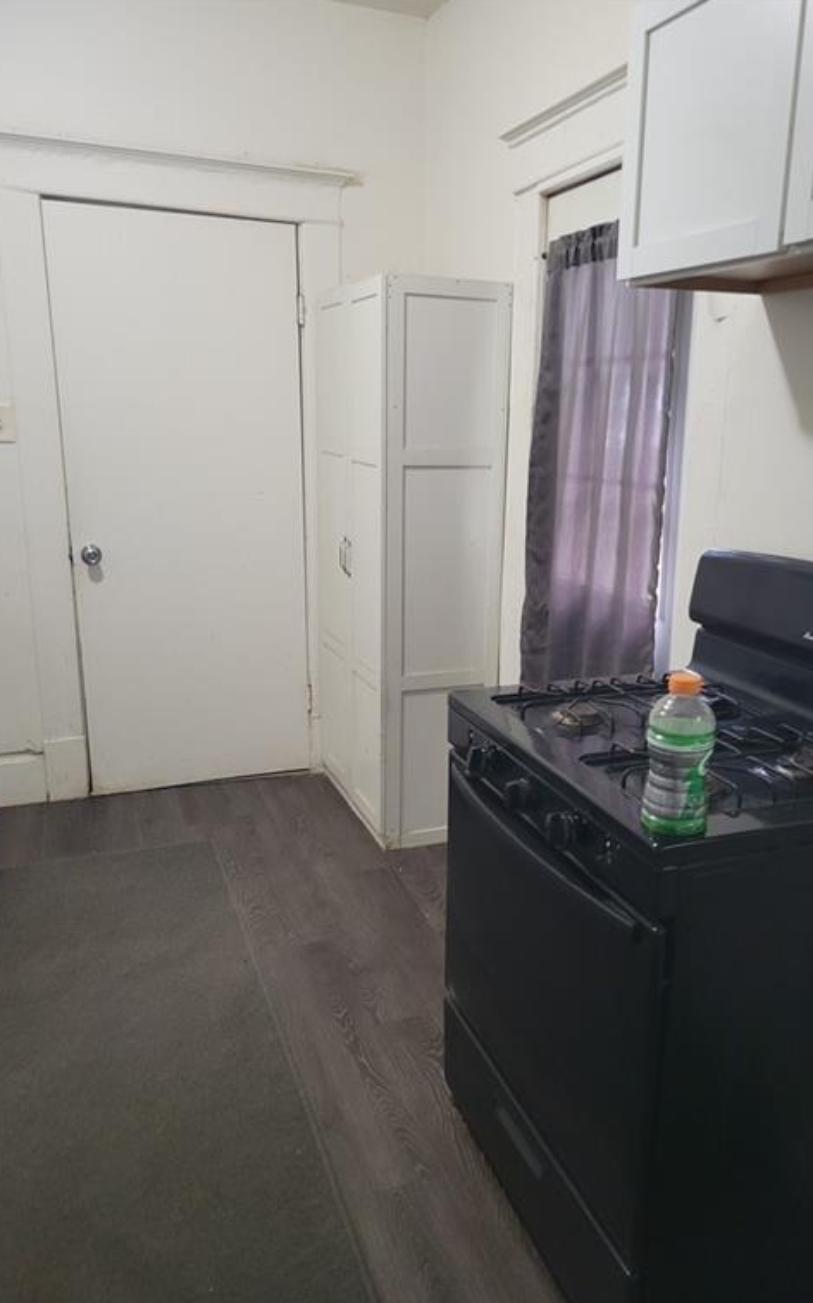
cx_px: 456
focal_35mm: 28
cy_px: 657
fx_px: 993
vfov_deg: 66.5
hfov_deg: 44.4
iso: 400
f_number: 1.8
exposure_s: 1/40
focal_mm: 5.4
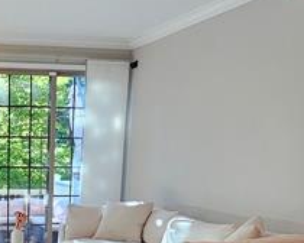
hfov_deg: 28.7
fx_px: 558
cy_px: 337
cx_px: 4
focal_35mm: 62
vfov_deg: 21.6
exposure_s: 1/60
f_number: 2.2
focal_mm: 2.2
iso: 64
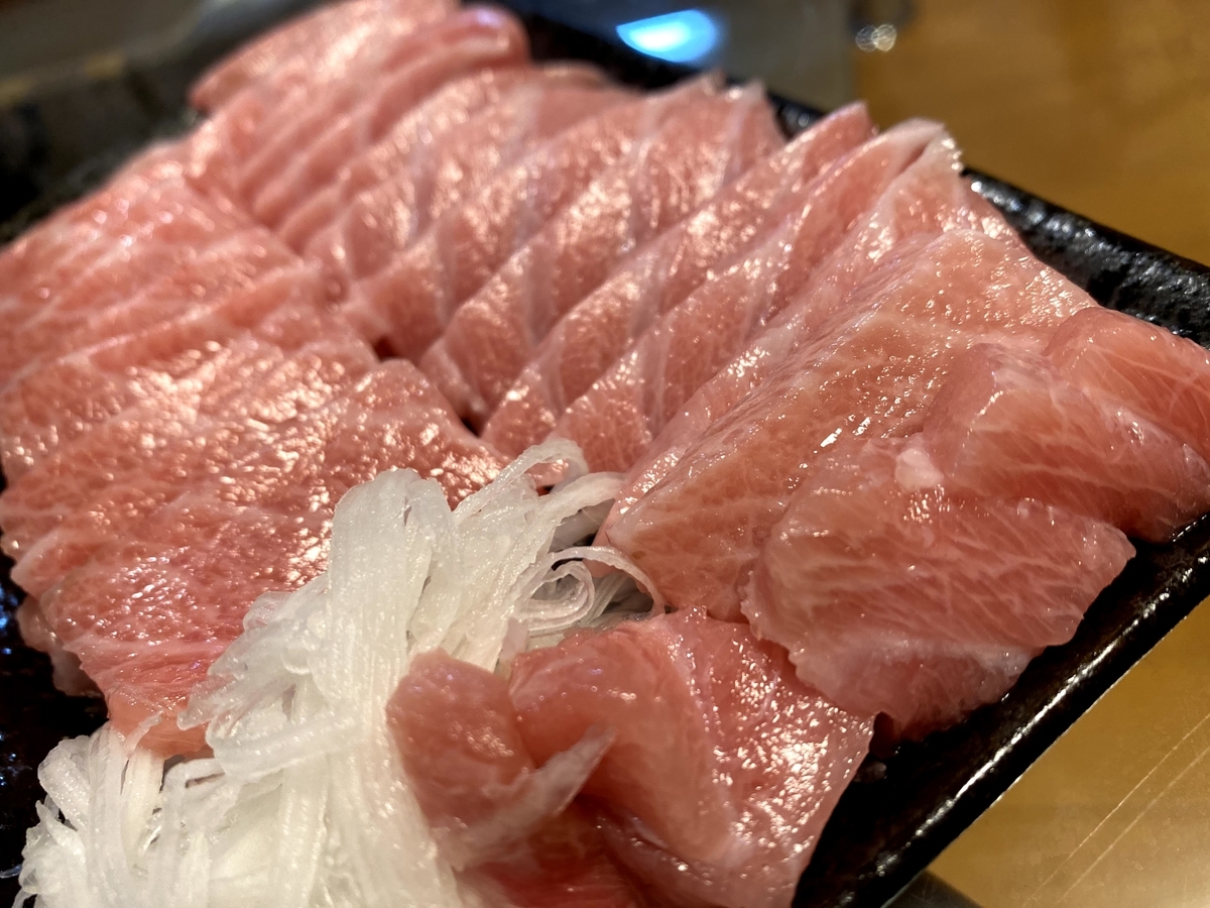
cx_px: 605
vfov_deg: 53.1
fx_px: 909
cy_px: 454
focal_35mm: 26
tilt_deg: -46.0
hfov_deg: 67.3
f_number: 1.8
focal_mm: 4.25
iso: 250
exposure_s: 1/57
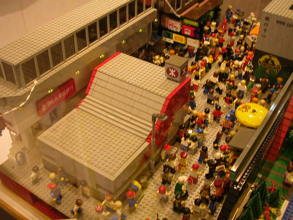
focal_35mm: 43
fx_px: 364
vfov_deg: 33.6
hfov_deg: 43.9
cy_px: 110
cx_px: 146
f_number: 2.9
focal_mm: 6.6
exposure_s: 1/30
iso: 117
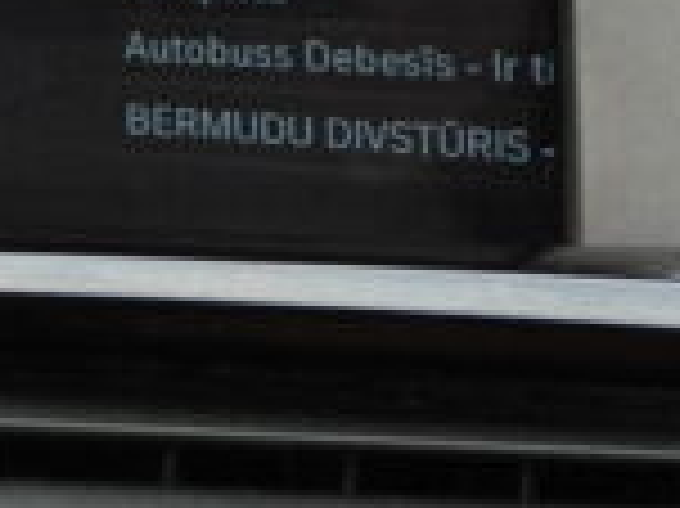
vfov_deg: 3.7
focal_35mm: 402
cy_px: 58
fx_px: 7891
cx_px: -581
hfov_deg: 4.9
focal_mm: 15.3
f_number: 3.5
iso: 100
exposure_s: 1/80
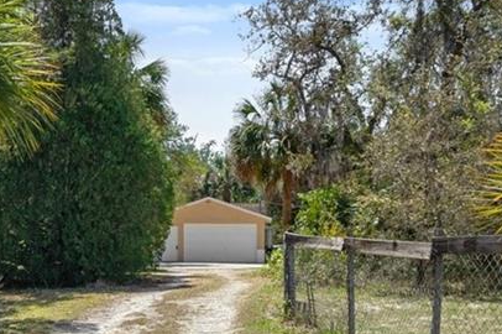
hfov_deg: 30.0
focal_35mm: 67
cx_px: 192
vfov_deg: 20.1
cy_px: 266
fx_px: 933
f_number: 8
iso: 400
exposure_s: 1/400
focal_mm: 17
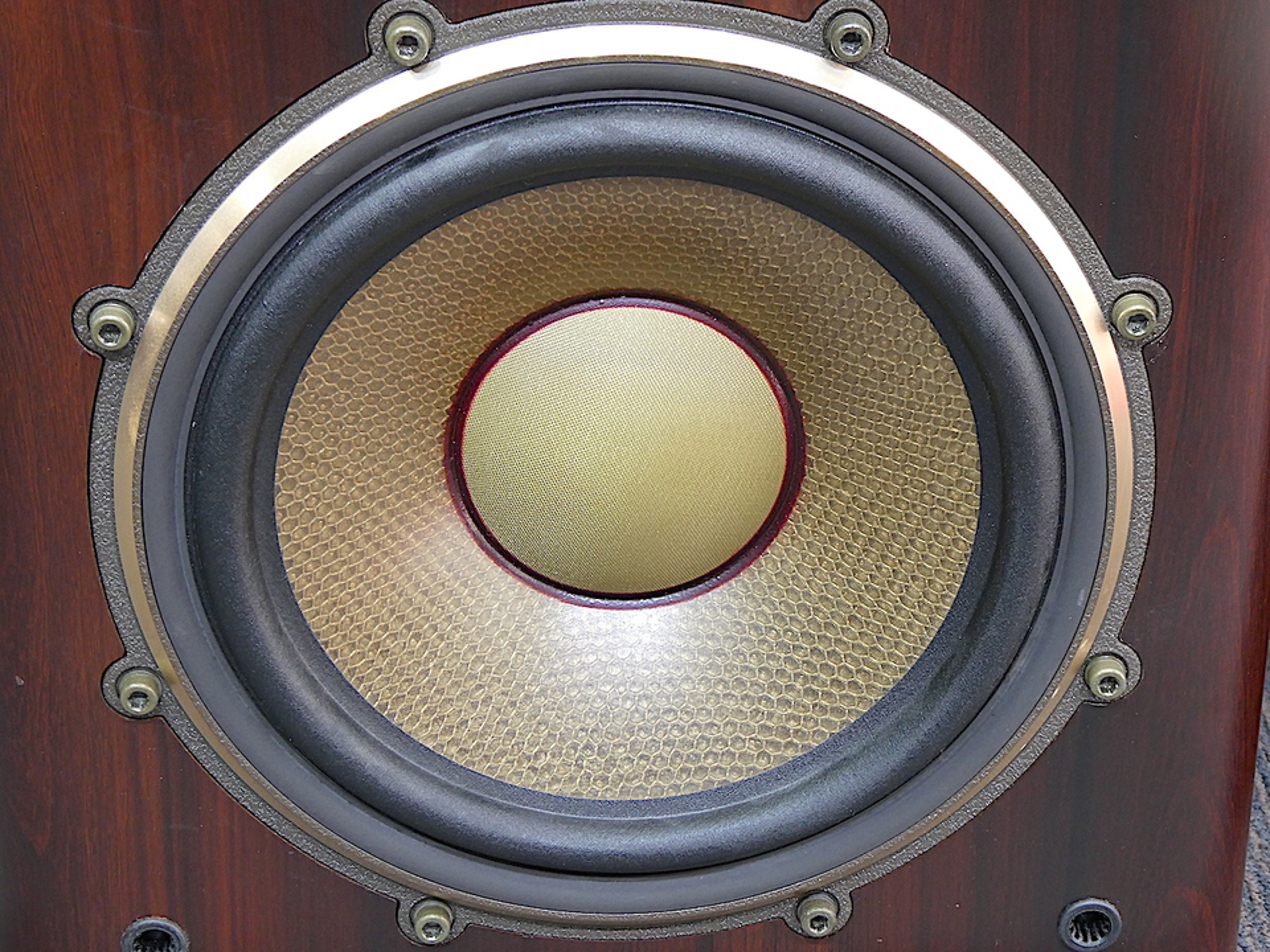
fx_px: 3082
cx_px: 635
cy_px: 476
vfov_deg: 17.6
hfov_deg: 23.3
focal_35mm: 84
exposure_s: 1/2.5
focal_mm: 15
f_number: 4.8
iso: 200
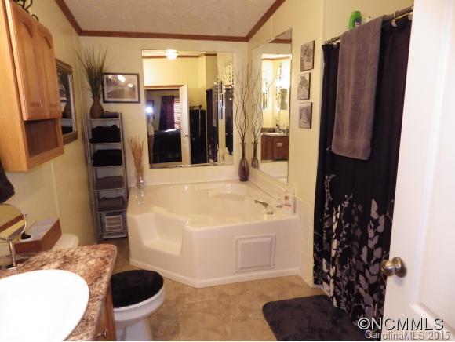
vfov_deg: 61.2
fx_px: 289
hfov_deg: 76.3
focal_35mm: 22
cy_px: 171
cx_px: 228
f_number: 3.1
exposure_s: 1/45
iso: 640
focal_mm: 4
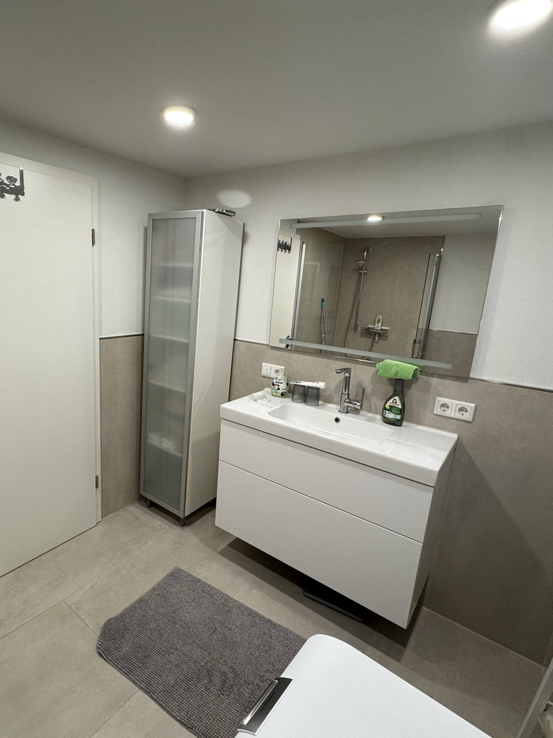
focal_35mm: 14
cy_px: 369
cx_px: 276
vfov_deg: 102.1
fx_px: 298
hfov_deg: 85.7
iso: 200
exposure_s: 1/100
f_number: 2.2
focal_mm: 2.22
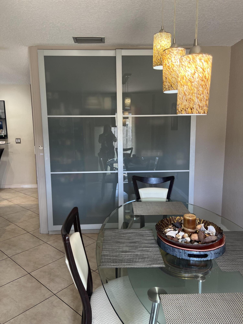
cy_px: 162
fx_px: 243
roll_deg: +0.5
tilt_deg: -9.3
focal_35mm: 26
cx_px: 122
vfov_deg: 67.3
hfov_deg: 53.1
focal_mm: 5.7
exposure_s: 1/60
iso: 80
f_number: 1.5
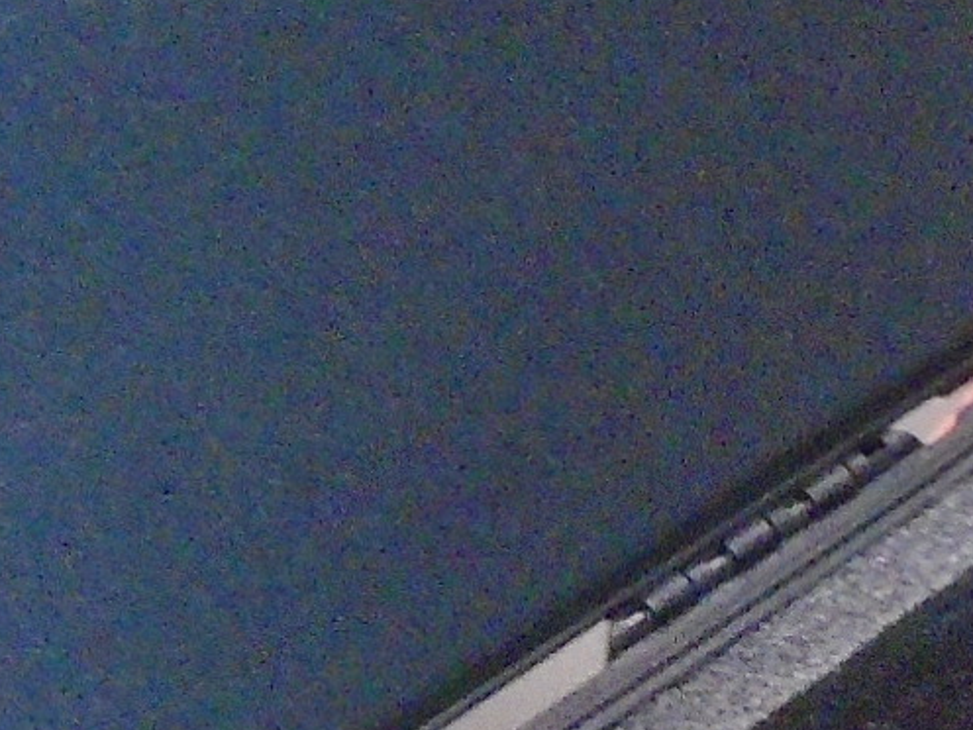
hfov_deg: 14.4
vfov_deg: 10.6
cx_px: 753
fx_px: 3823
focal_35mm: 136
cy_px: 1001
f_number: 3.2
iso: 800
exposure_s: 1/30
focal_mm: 4.6
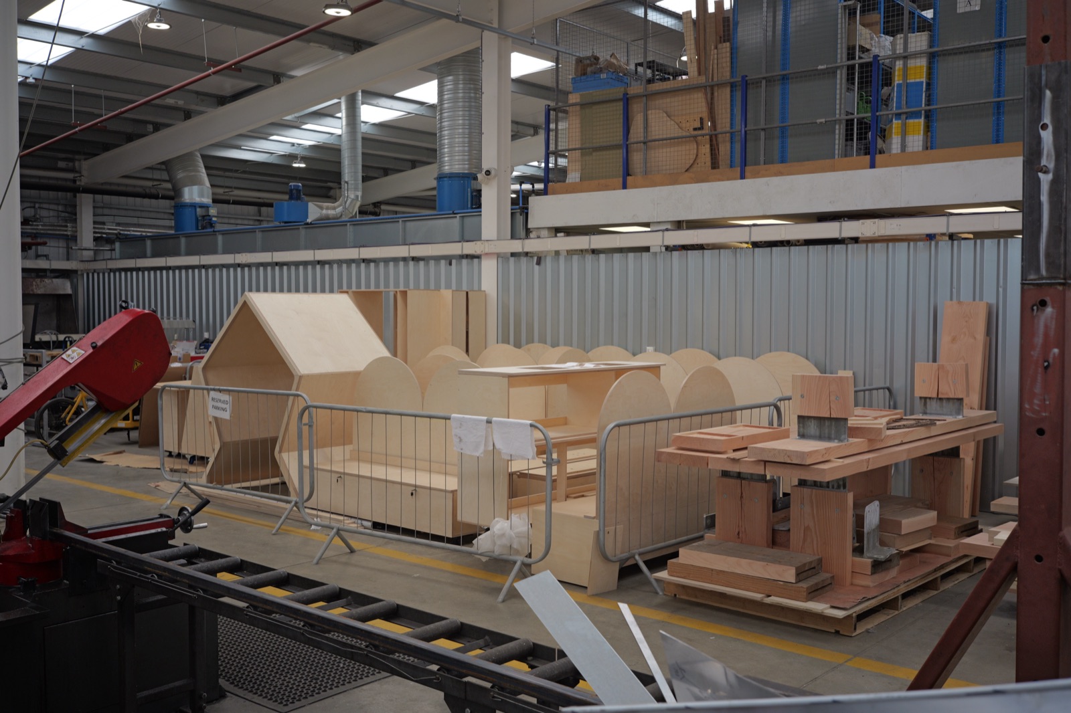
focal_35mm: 35
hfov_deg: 54.4
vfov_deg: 37.8
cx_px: 536
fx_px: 1041
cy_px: 356
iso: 800
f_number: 5
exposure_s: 1/250
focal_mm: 35
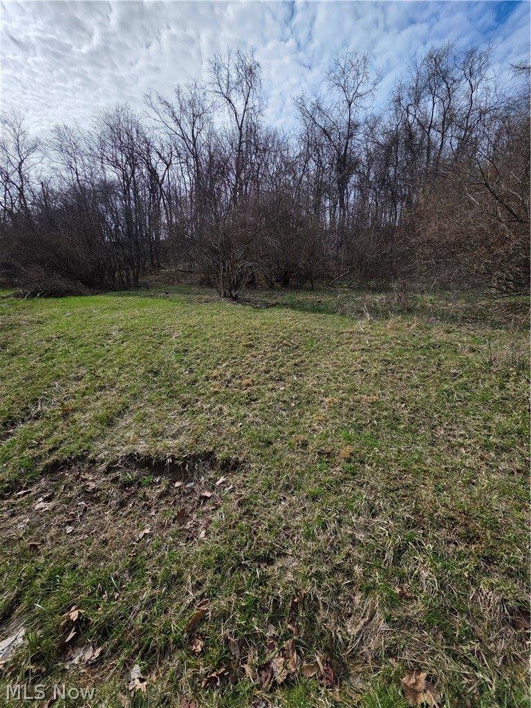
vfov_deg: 106.2
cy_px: 354
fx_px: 266
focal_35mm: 13
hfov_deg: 89.9
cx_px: 266
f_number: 1.9
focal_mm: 2.2
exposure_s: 1/2977
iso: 40
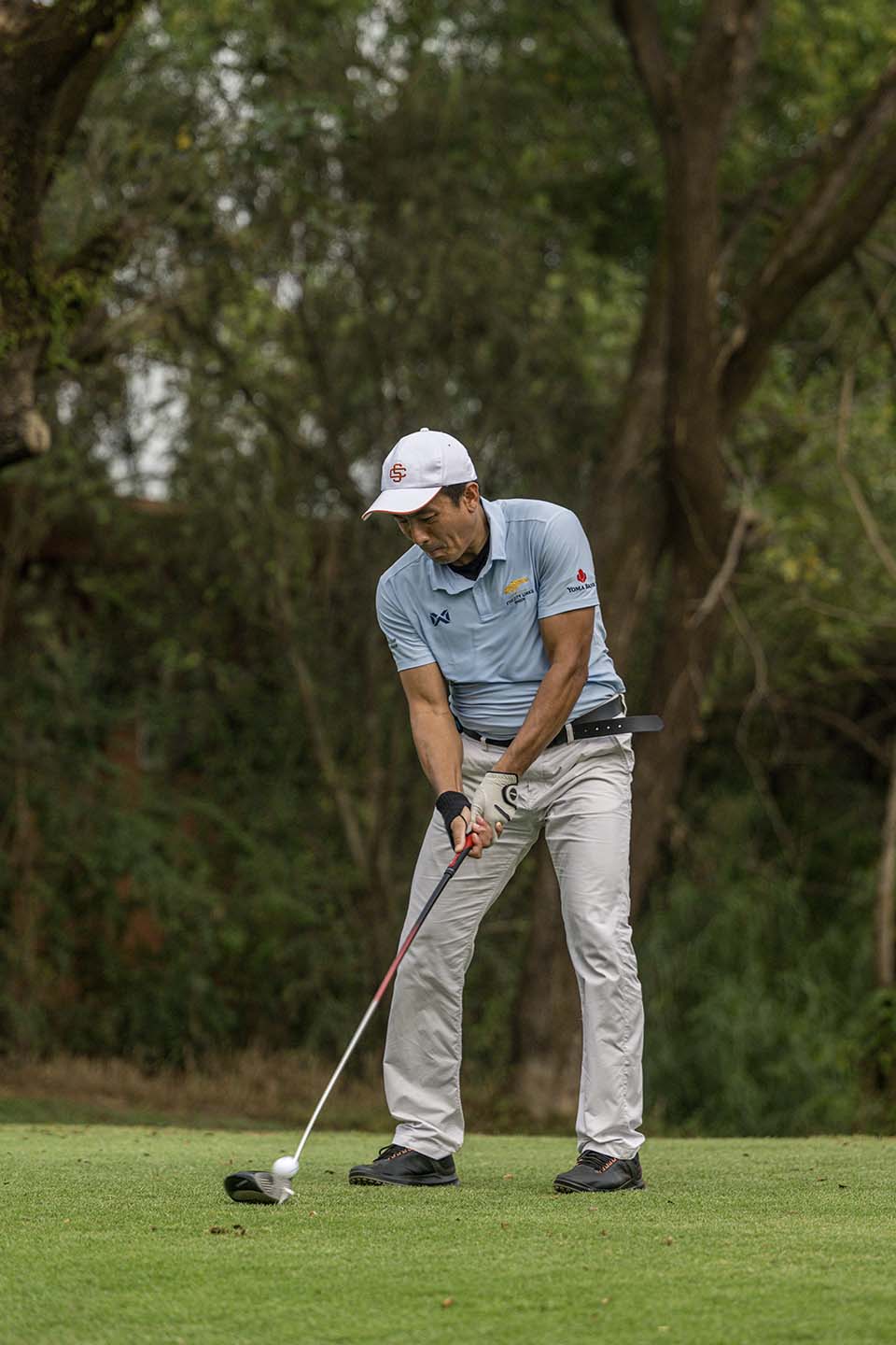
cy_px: 672
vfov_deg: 18.6
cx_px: 448
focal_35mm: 110
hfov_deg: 12.5
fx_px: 4106
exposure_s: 1/4000
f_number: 2.8
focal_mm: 110
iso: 450
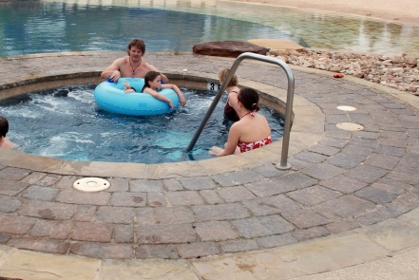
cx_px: 120
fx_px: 571
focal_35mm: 49
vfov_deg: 27.3
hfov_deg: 39.5
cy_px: 75
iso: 100
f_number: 5.6
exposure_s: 1/125
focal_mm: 18
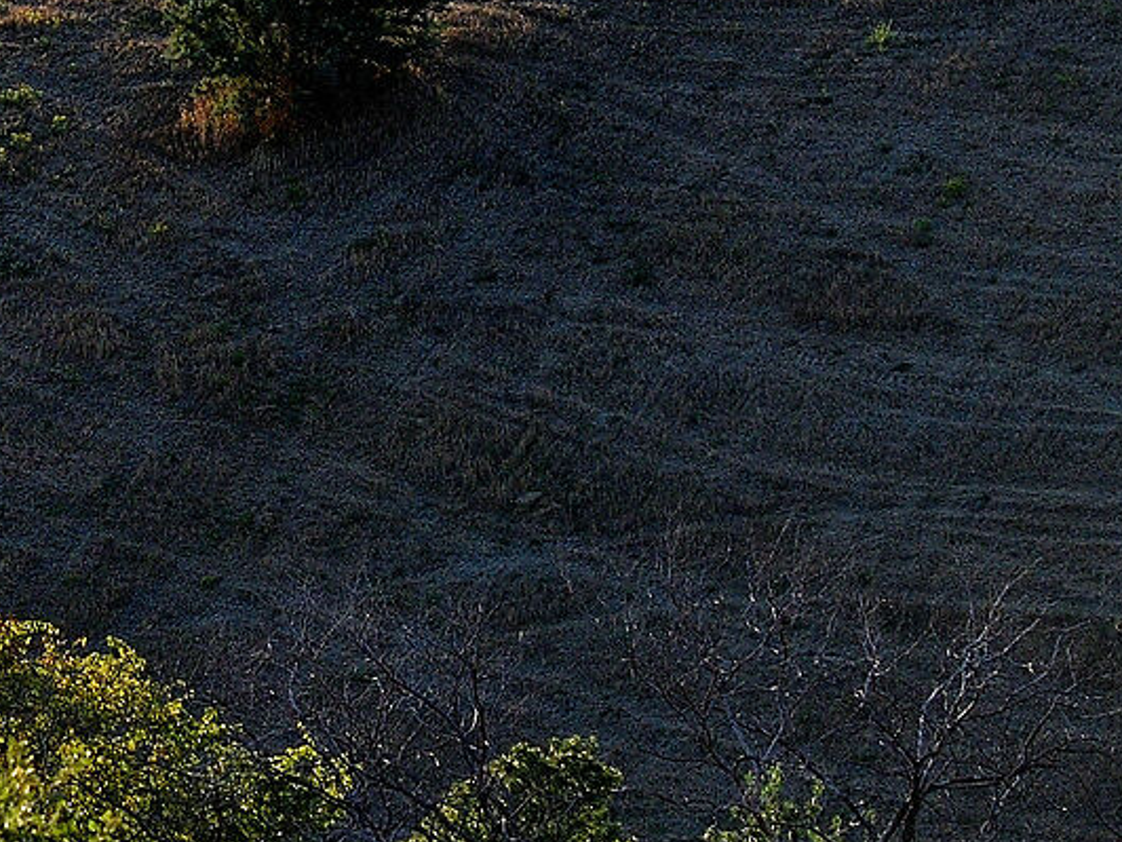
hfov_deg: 3.7
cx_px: -403
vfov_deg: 2.8
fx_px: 17146
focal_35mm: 529
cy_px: -485
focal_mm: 122
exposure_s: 1/800
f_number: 8
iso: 400
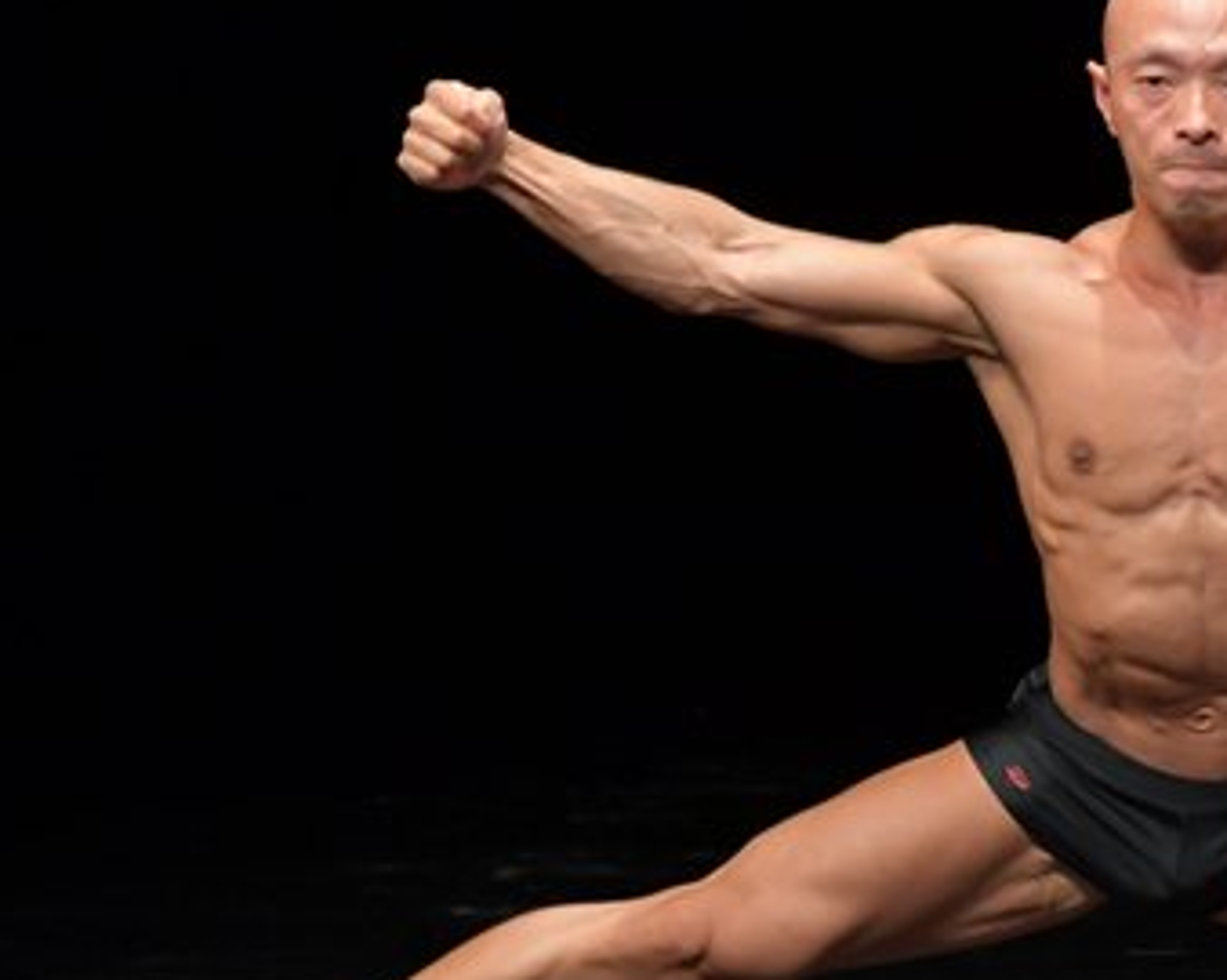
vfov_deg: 1.9
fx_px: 29289
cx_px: 1102
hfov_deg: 2.4
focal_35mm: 807
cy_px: 686
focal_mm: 250
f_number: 5.6
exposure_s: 1/400
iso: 3200
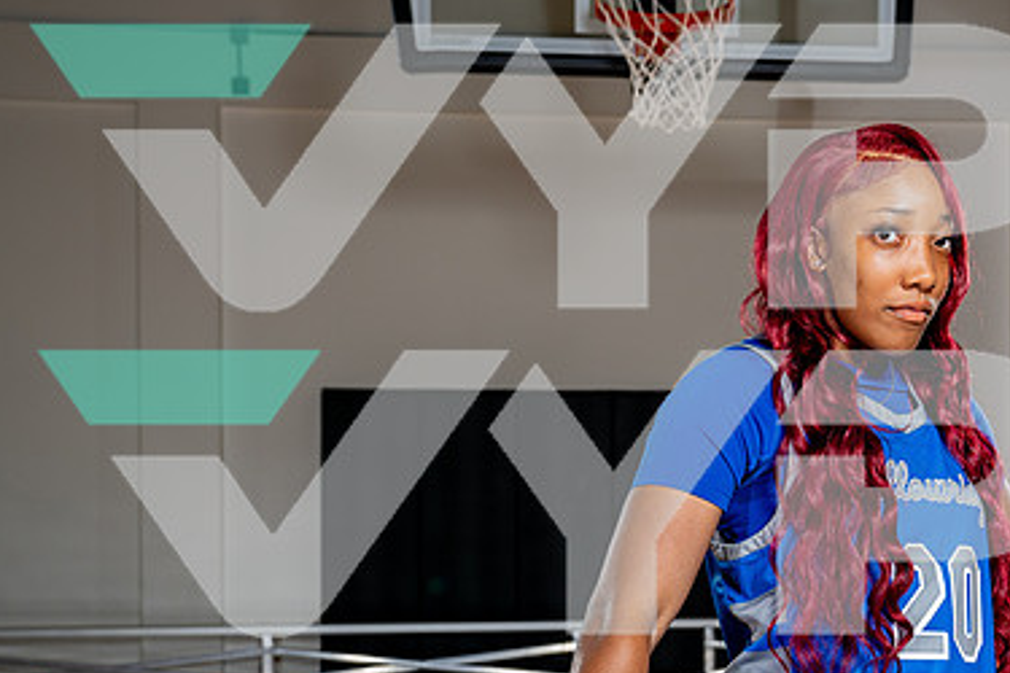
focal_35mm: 65
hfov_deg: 30.6
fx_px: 1823
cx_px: 725
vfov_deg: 20.8
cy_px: 494
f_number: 5.6
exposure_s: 1/250
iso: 200
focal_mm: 42
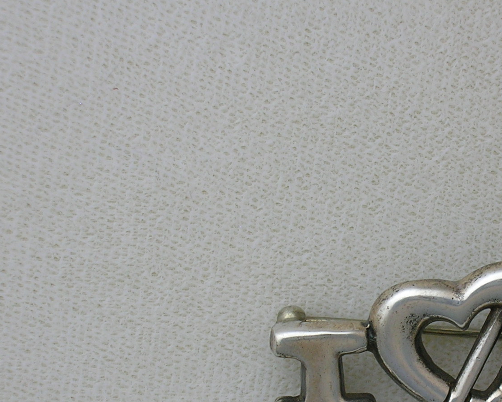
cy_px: 338
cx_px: 418
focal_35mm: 132
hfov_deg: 14.5
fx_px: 1961
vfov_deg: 11.6
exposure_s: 1/7.9
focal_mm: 11
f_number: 3.8
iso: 50
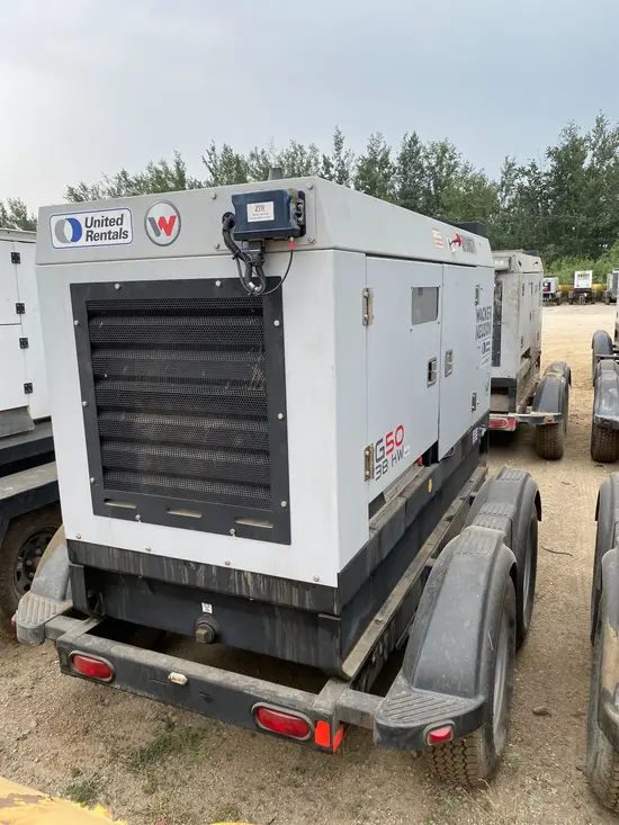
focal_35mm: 26
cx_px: 310
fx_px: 620
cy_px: 412
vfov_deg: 67.3
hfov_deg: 53.1
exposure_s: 1/757
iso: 32
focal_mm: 4.25
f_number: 1.8
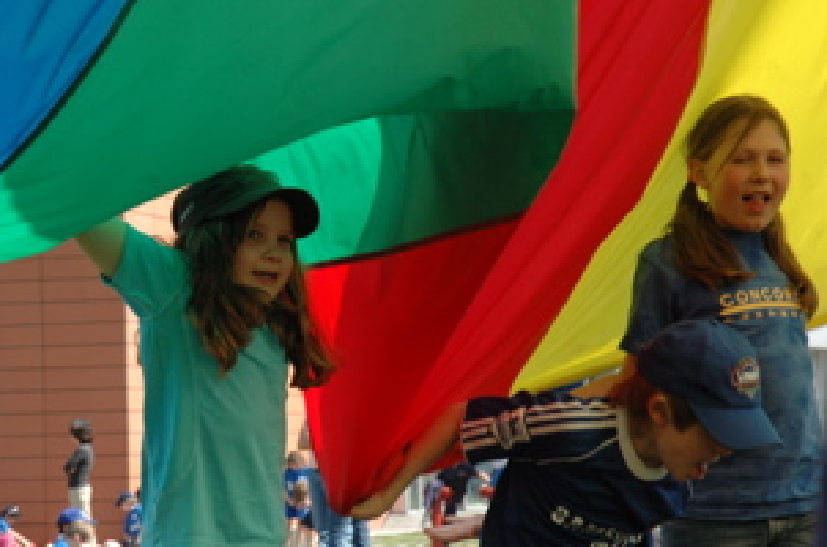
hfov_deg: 14.8
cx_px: 293
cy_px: 321
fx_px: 3186
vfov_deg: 9.8
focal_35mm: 139
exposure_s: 1/320
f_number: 9
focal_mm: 70
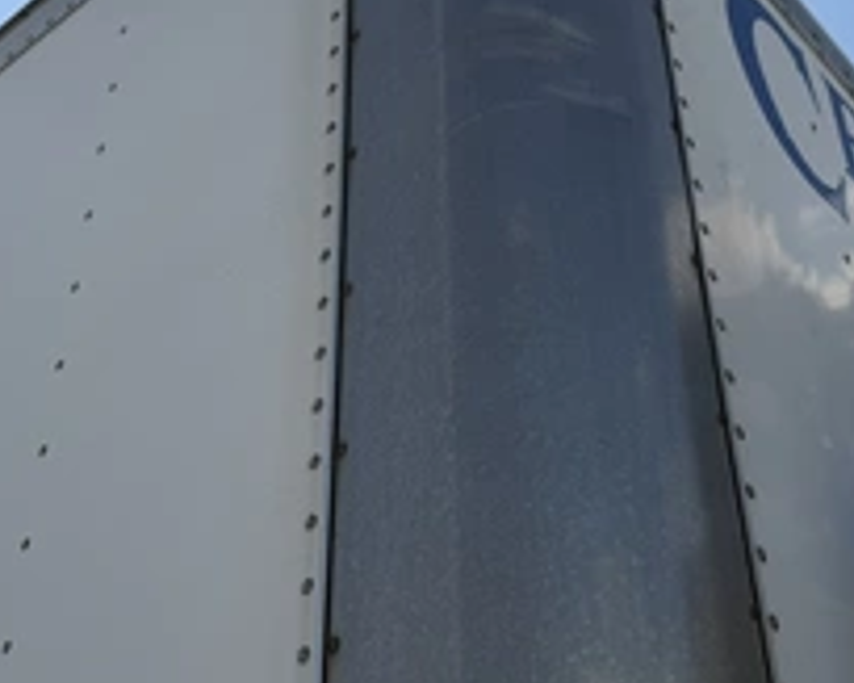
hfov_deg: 40.2
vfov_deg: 32.6
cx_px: 515
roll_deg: +3.6
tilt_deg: +31.8
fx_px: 1162
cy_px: 272
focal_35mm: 46
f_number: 1.78
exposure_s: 1/6711
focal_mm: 6.76
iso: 80
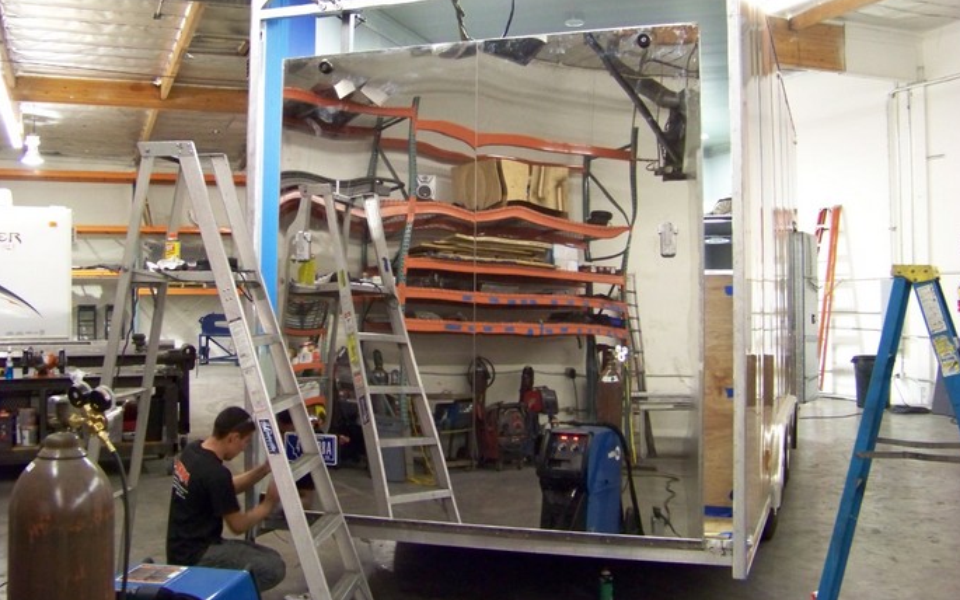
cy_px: 264
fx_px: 1020
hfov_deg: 50.4
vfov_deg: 32.7
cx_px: 482
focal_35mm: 39
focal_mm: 5.85
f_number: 2.8
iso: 400
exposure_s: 1/15
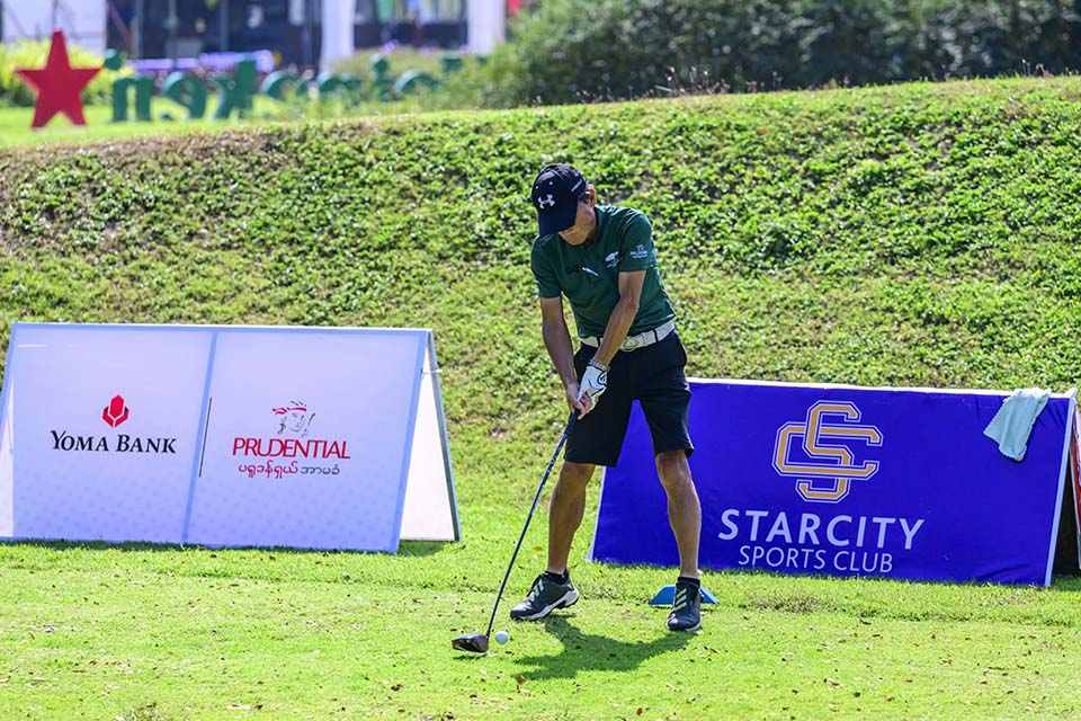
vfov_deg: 9.5
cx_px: 540
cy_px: 360
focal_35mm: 145
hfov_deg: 14.2
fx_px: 4354
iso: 800
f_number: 3.5
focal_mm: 145
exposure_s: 1/10000
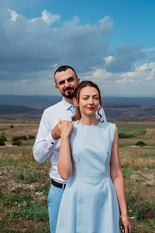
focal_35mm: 45
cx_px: 78
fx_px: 291
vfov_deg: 43.6
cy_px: 116
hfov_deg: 29.8
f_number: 5.6
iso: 250
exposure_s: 1/1000
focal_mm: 45
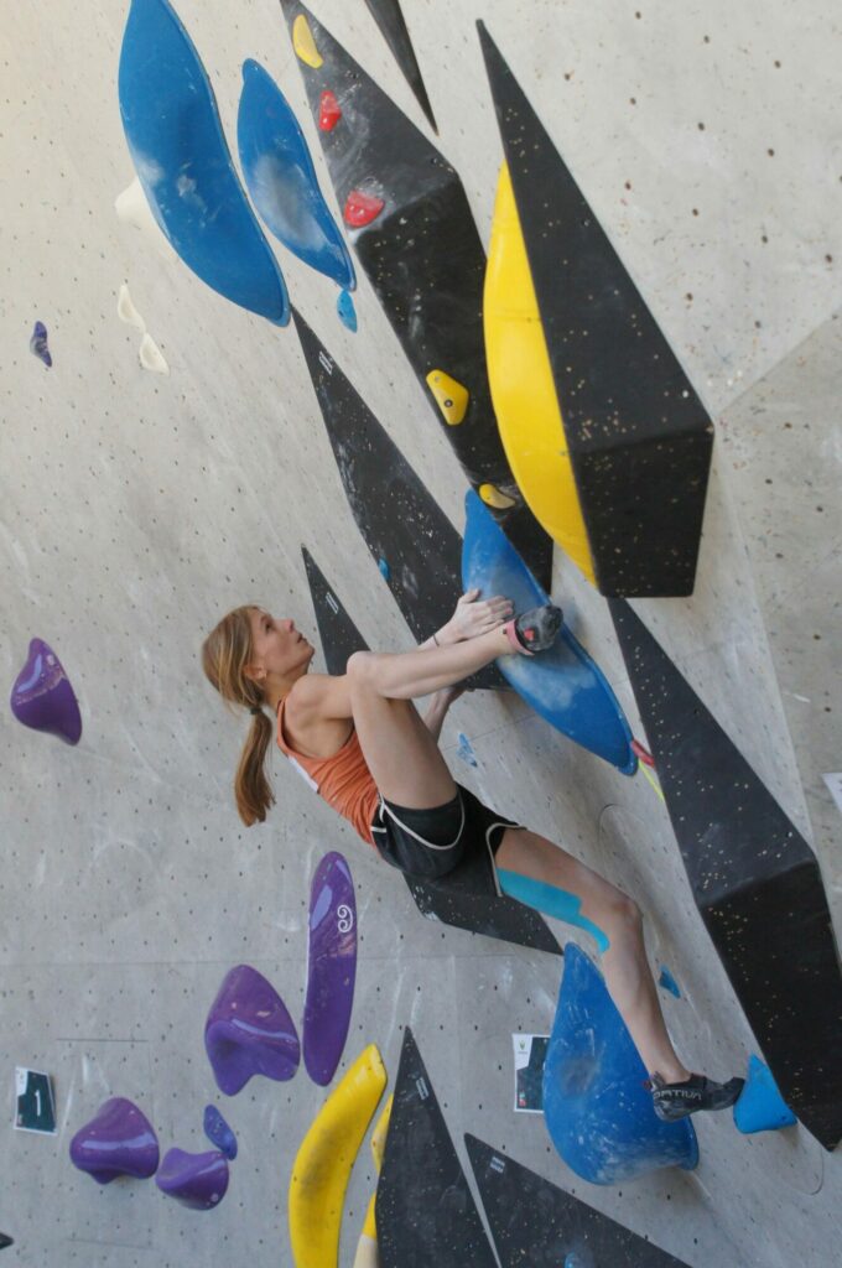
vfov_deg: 19.5
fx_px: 3693
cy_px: 634
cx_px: 421
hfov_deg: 13.0
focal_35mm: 105
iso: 1600
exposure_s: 1/2000
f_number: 4
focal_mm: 70
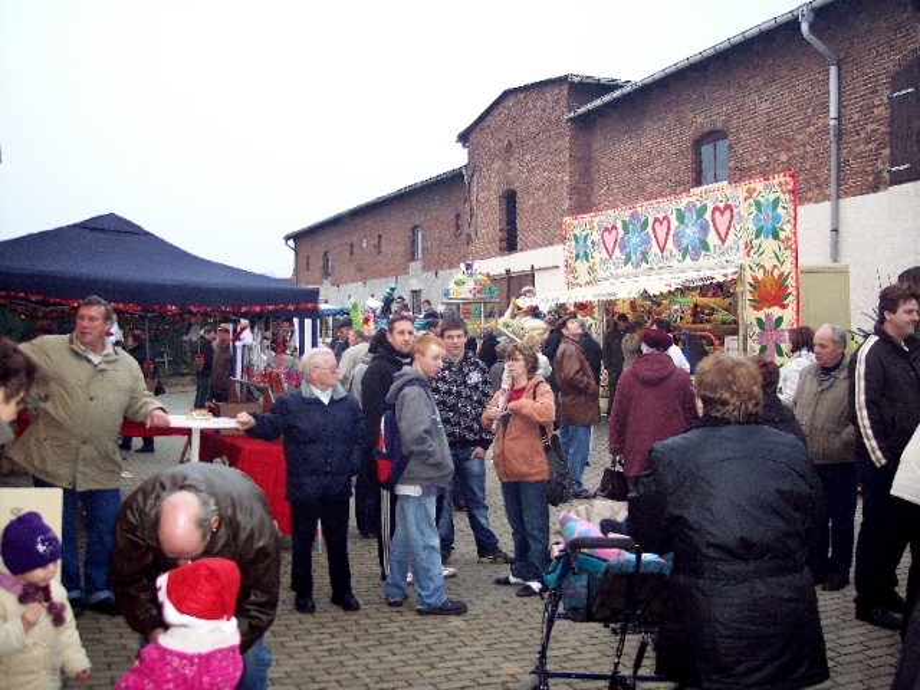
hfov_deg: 47.9
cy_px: 345
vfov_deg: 36.8
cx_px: 460
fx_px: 1037
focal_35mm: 39
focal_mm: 8
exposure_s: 1/60
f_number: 2.8
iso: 140
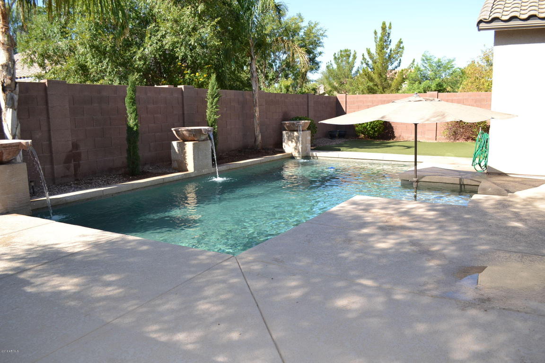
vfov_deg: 47.9
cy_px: 182
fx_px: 409
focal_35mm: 27
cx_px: 272
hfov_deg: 67.4
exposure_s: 1/200
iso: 100
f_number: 5
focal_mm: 18
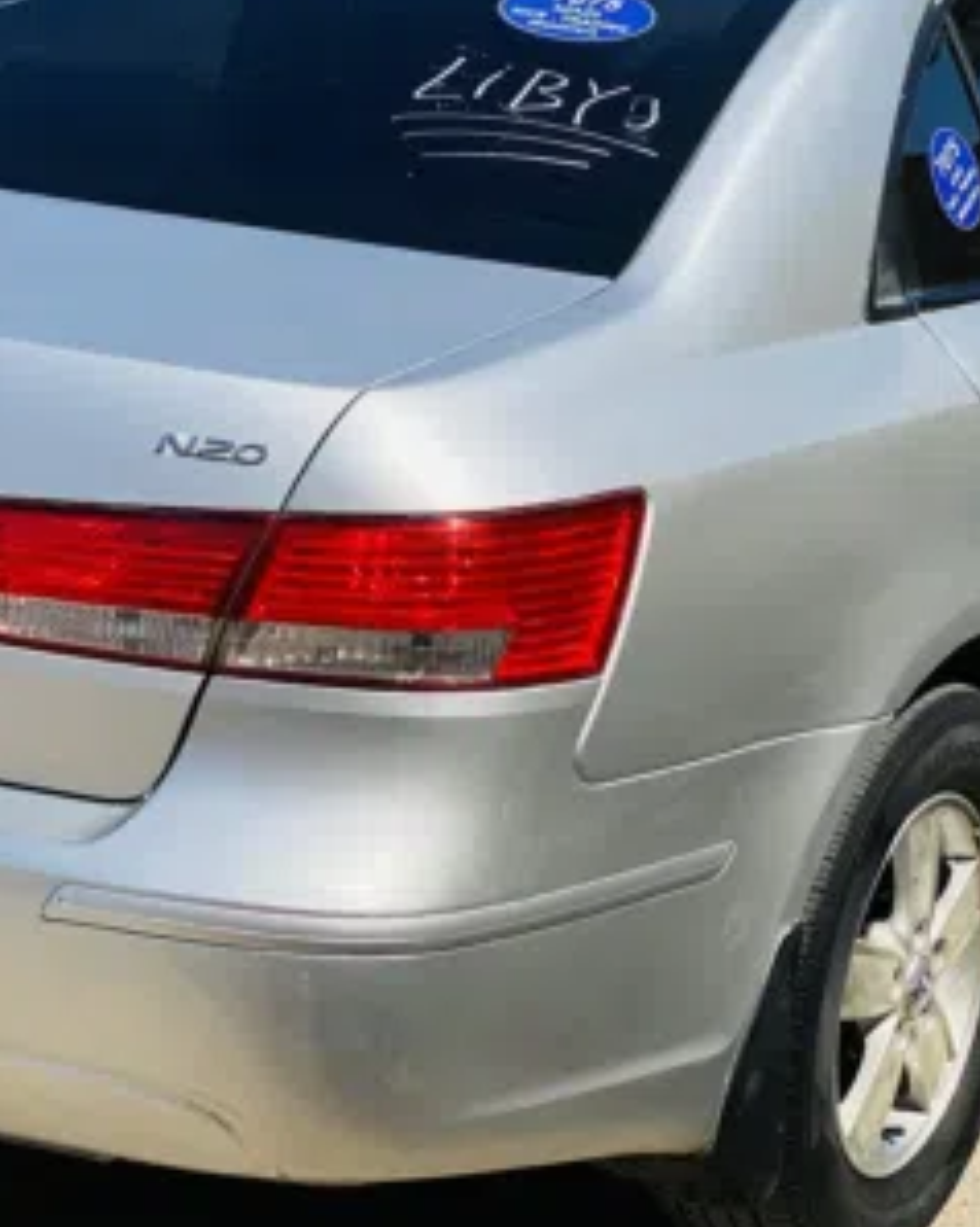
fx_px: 3956
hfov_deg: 14.1
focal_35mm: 109
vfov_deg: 17.5
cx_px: 474
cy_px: 292
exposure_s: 1/1776
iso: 20
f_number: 2
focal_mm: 6
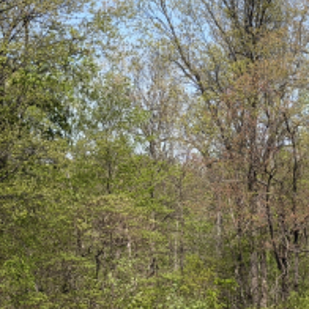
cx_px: 310
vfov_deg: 12.1
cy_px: 90
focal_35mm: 144
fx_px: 1454
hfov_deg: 12.0
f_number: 1.78
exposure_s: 1/3704
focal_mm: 6.76
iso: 64
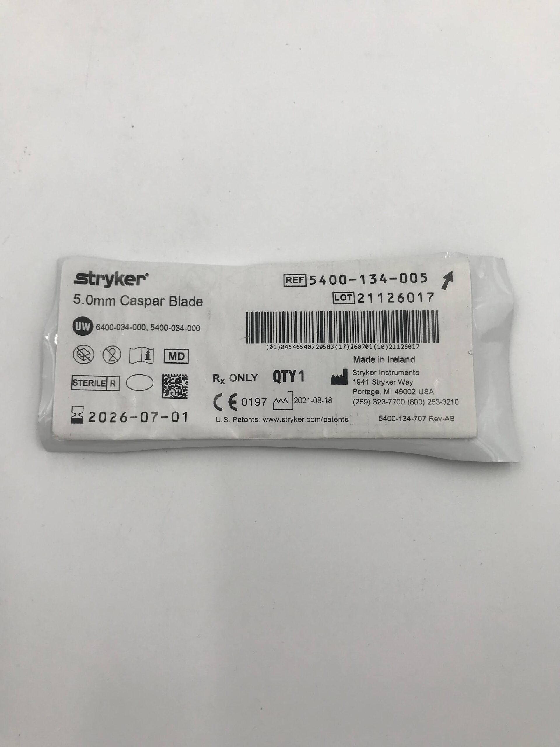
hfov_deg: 49.7
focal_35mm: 28
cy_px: 374
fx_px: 604
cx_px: 280
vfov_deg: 63.4
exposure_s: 1/274
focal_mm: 3.99
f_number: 1.8
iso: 20
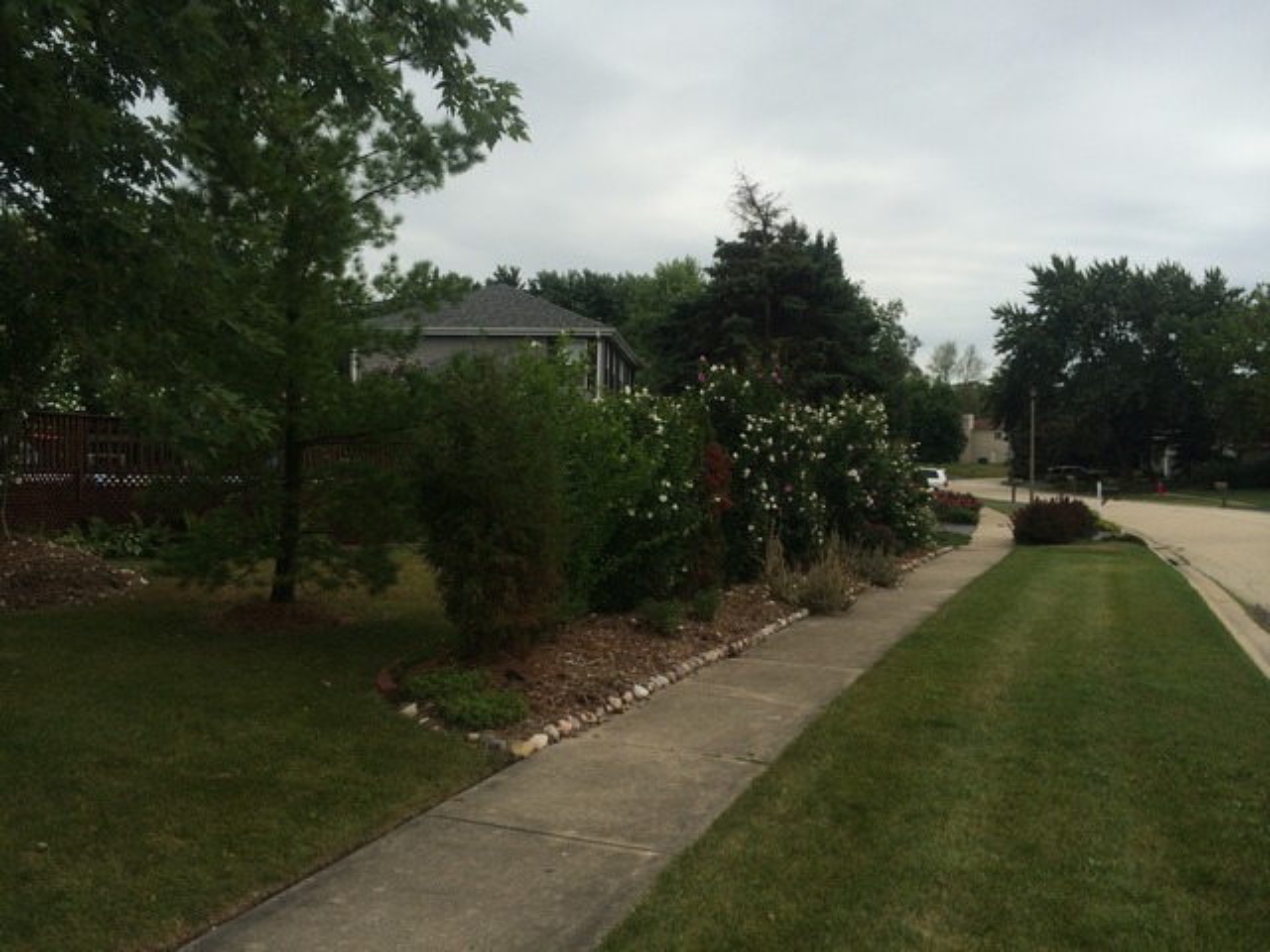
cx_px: 635
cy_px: 476
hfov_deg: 60.0
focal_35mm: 30
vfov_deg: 46.8
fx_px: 1101
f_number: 2.2
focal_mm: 4.12
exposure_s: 1/662
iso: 32
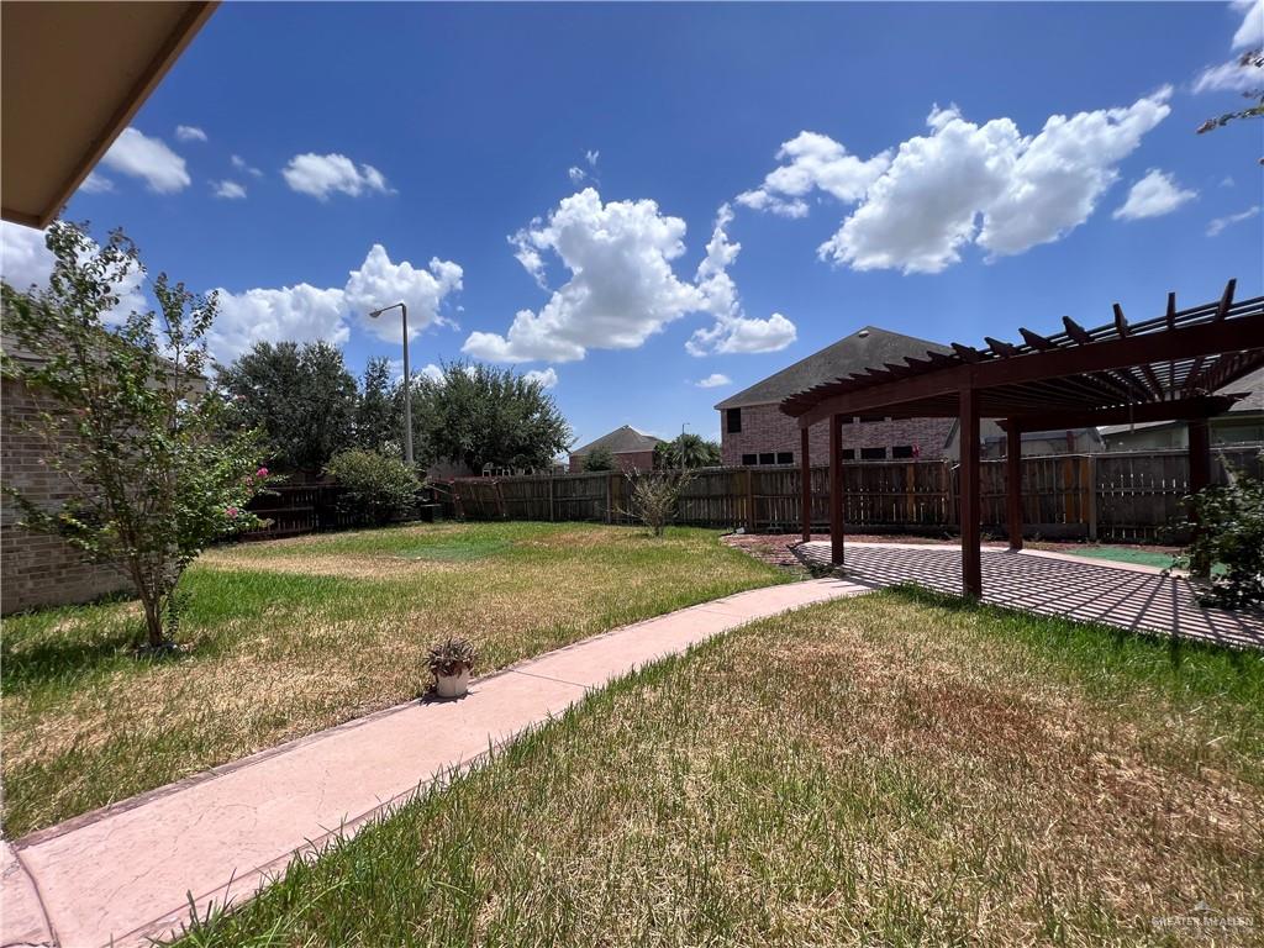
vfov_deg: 89.9
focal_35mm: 13
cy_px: 474
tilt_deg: +1.5
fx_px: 475
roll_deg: +2.5
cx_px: 632
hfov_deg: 106.2
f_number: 1.8
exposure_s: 1/2179
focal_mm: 1.57
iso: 32
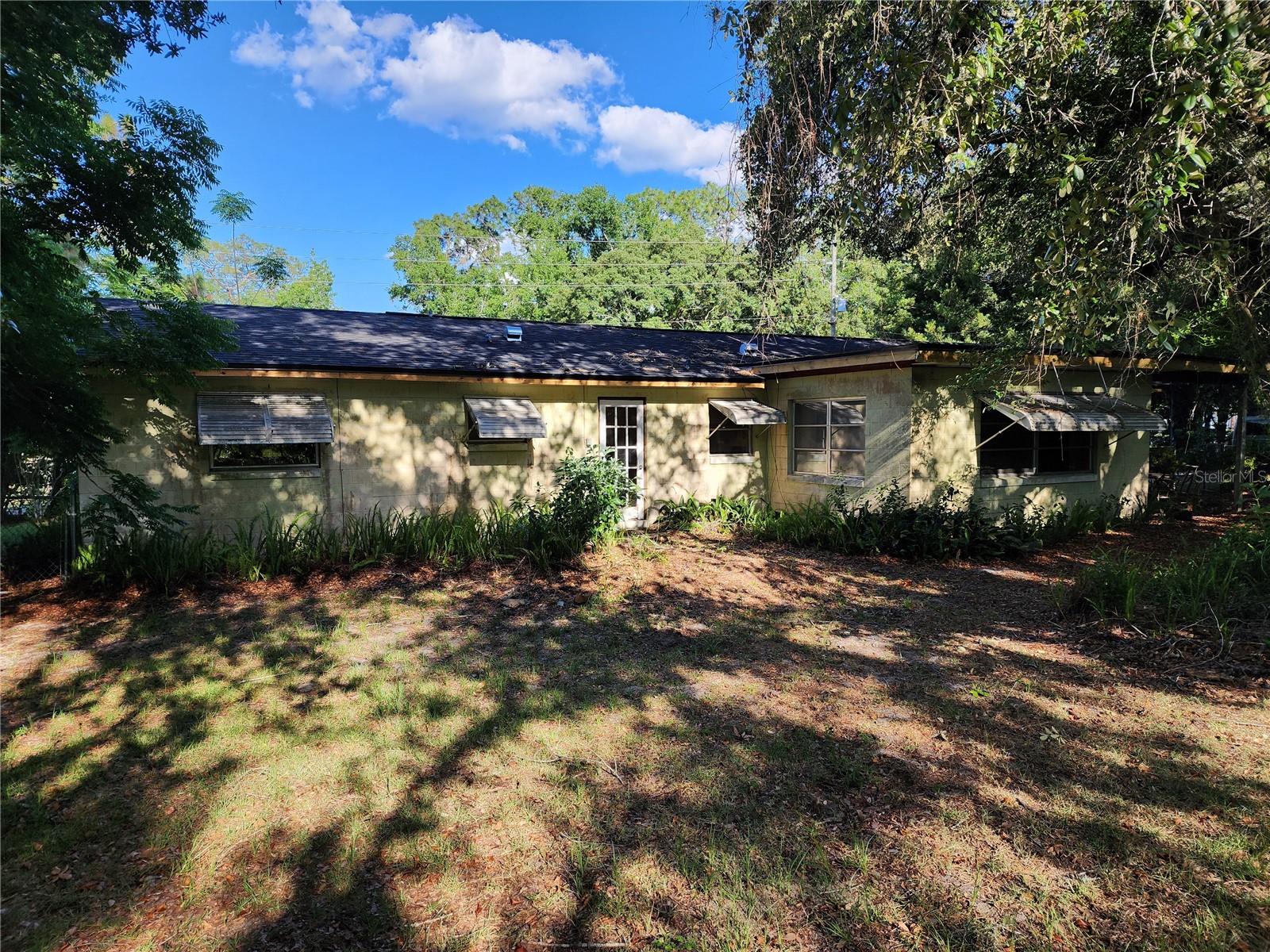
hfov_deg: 73.9
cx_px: 635
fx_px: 844
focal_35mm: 23
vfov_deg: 58.9
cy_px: 476
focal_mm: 6.4
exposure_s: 1/329
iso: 12
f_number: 1.8
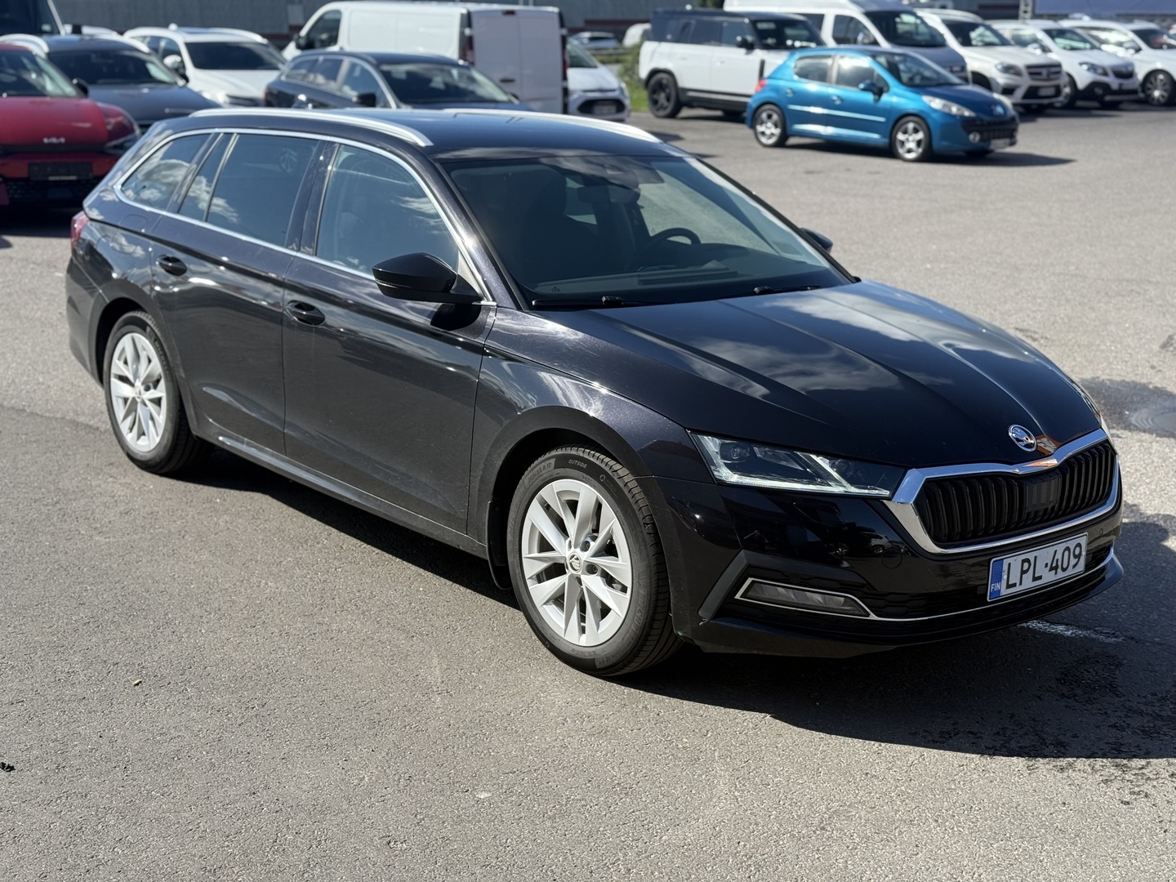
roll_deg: +0.7
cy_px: 441
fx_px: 1631
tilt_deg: -12.7
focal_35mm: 48
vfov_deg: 30.3
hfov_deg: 39.7
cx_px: 588
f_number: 1.78
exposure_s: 1/3096
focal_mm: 6.76
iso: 100
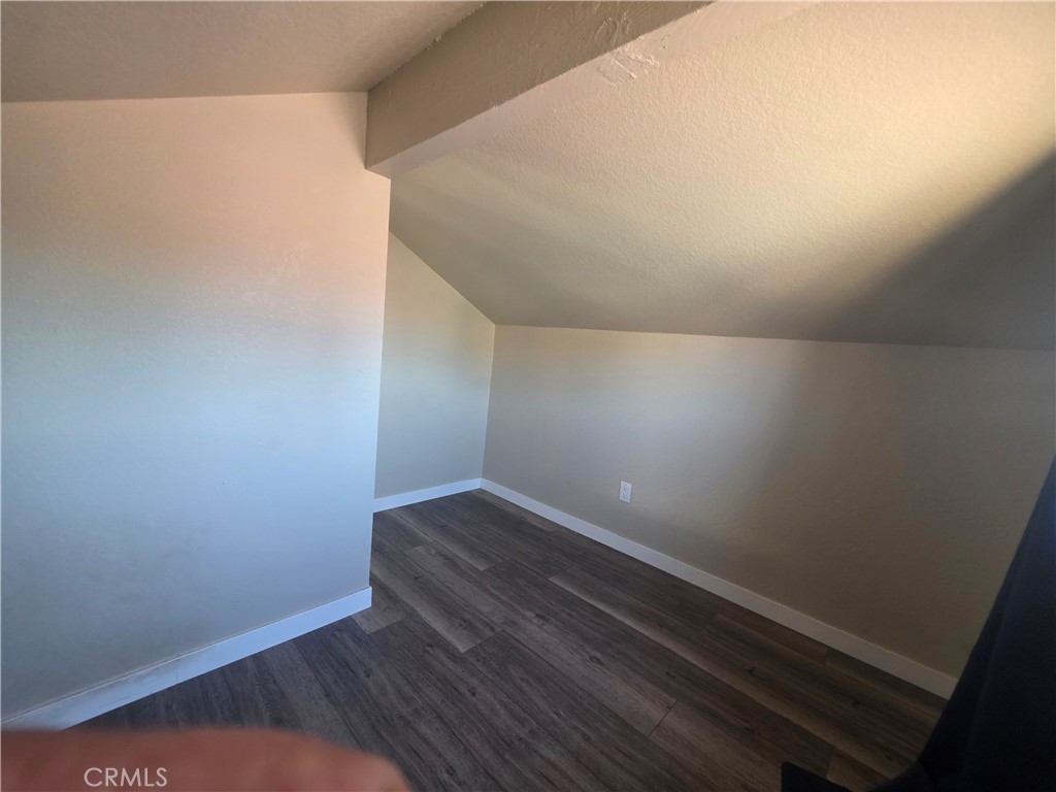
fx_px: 397
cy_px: 396
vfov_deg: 89.9
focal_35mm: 13
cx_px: 528
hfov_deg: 106.2
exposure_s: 1/60
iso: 200
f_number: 1.9
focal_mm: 2.2
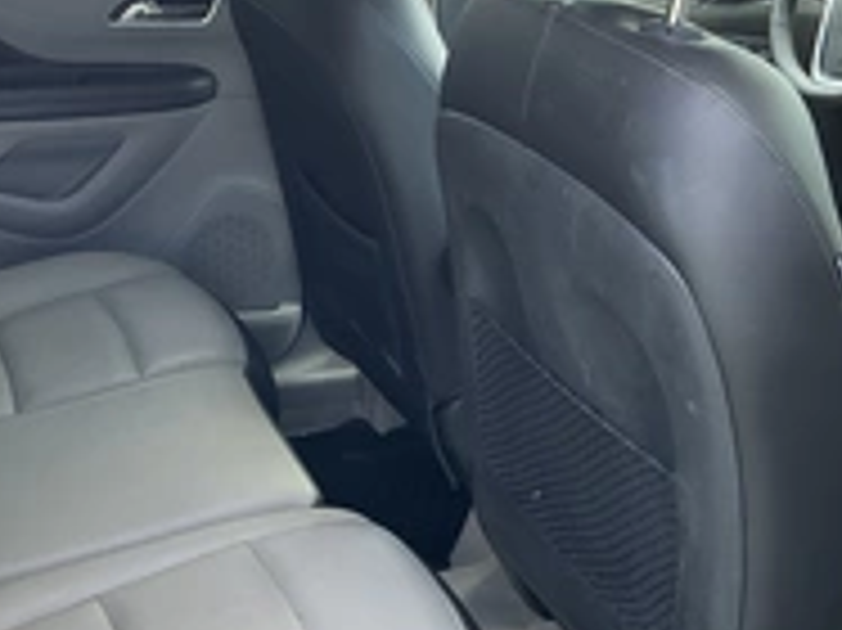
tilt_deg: -25.9
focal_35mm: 60
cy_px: 400
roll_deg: -1.0
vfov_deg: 24.3
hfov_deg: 32.1
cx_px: 324
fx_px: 1459
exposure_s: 1/122
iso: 50
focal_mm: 3
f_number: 1.8
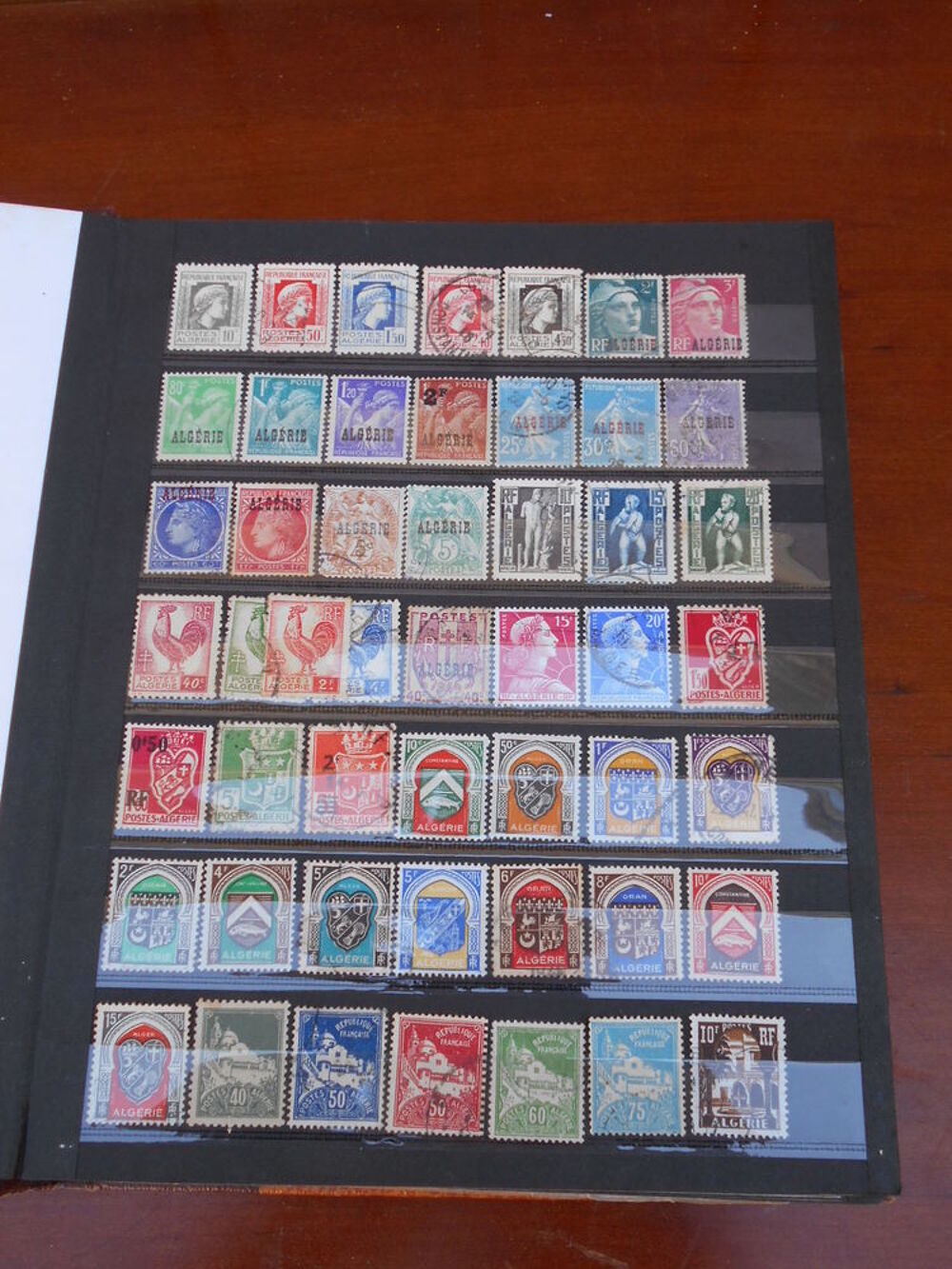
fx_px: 1247
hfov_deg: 41.8
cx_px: 476
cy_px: 634
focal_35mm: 34
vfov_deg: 54.0
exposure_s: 1/60
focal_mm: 5.8
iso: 80
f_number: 3.6
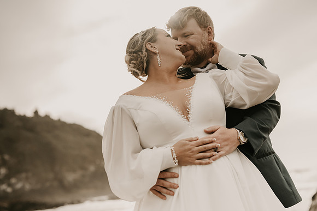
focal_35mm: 50
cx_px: 158
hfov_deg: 39.6
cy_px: 106
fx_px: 440
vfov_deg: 27.0
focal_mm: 50
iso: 640
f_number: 2.5
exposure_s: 1/8000
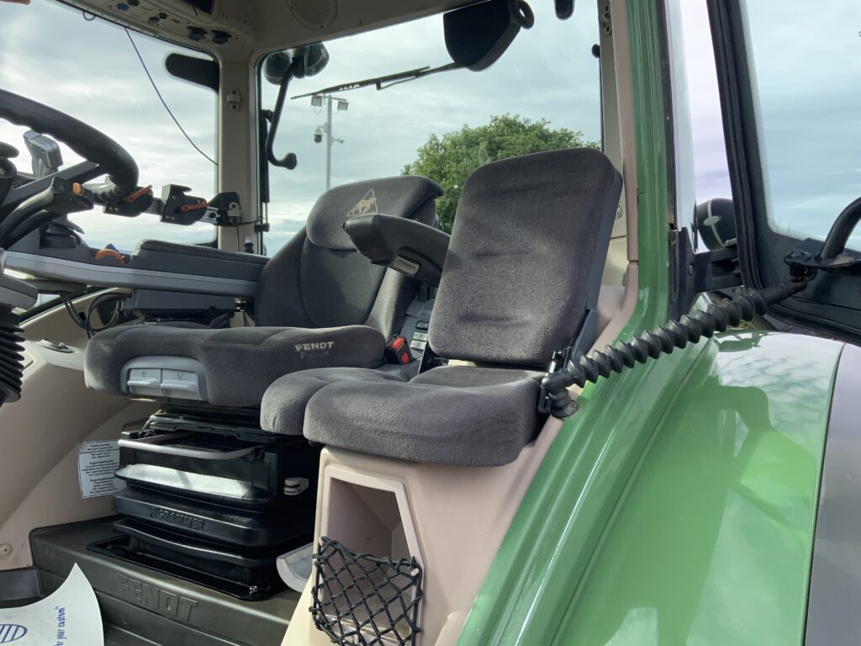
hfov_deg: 61.7
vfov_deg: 48.2
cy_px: 323
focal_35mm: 29
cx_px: 430
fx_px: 721
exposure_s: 1/442
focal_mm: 3
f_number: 1.8
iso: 16
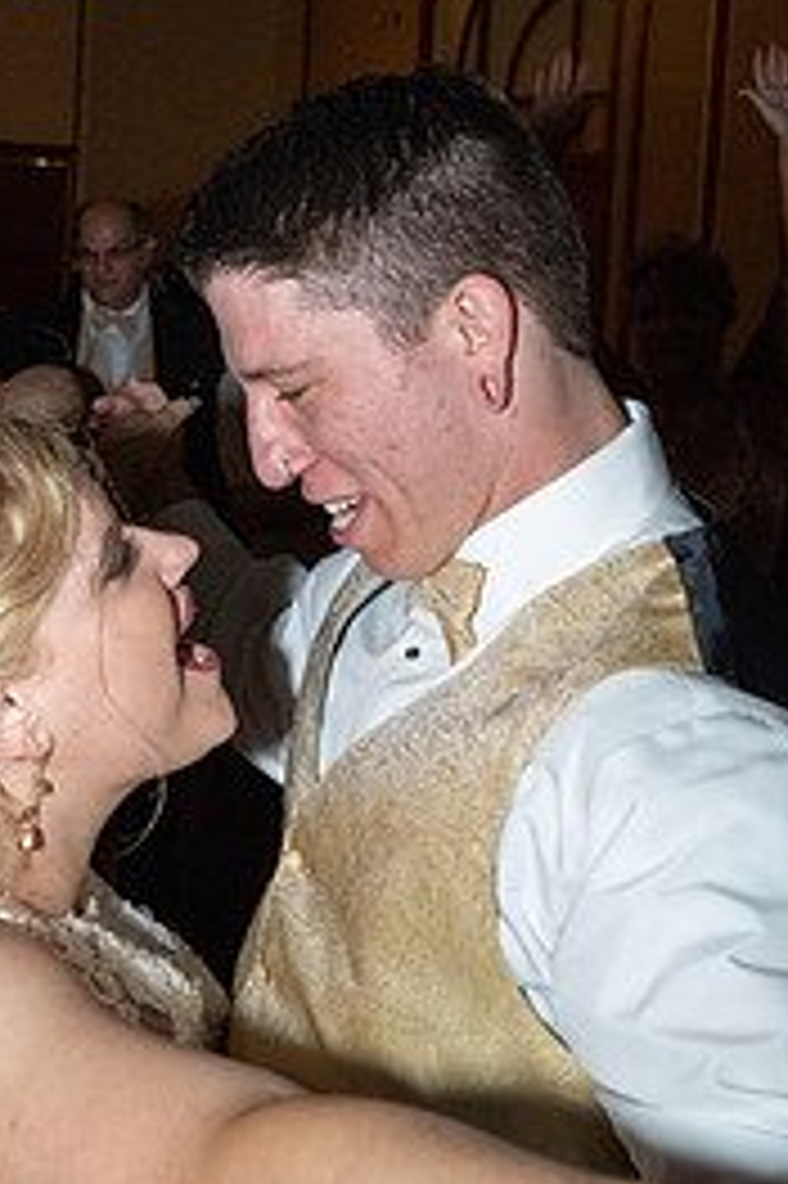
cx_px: 329
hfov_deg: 22.6
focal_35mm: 60
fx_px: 1972
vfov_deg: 32.9
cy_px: 333
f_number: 5.6
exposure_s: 1/250
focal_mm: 35
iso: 8000
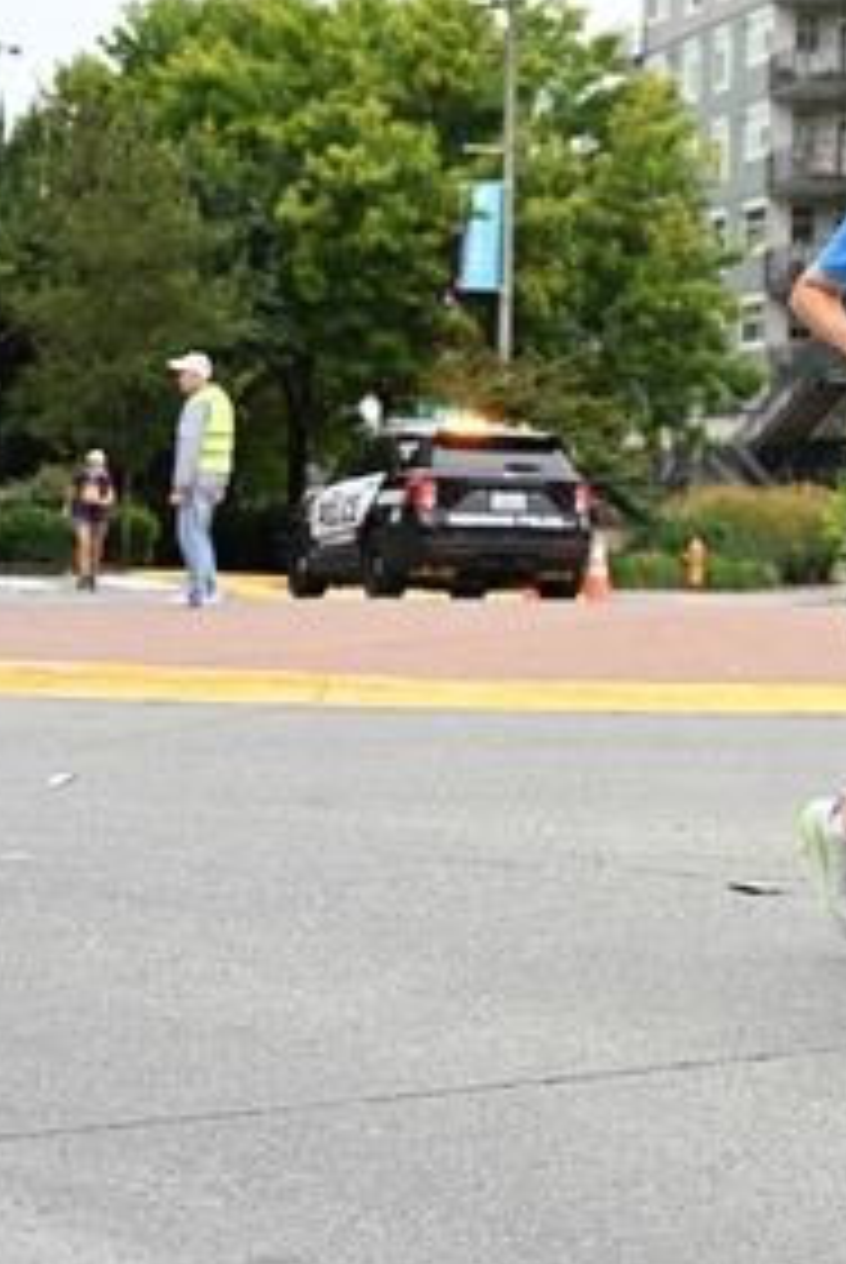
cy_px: 283
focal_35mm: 86
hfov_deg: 15.8
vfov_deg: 23.3
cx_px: 682
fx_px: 3024
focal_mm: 44
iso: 1600
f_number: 4
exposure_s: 1/800
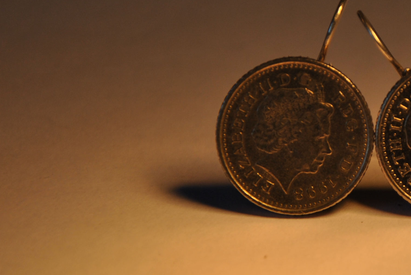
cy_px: 169
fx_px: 4609
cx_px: 356
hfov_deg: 5.1
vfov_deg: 3.4
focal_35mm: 403
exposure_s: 1/500
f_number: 5.6
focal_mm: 105
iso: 100
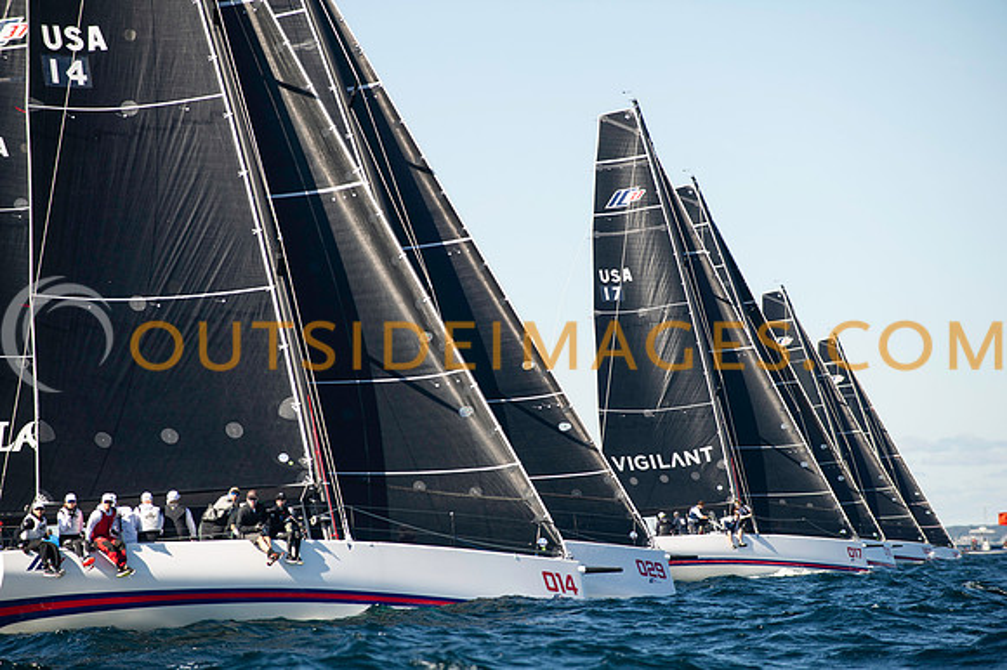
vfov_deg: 6.9
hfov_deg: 10.3
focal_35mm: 200
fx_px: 5591
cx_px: 504
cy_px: 335
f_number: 5
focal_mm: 200
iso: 250
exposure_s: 1/1000
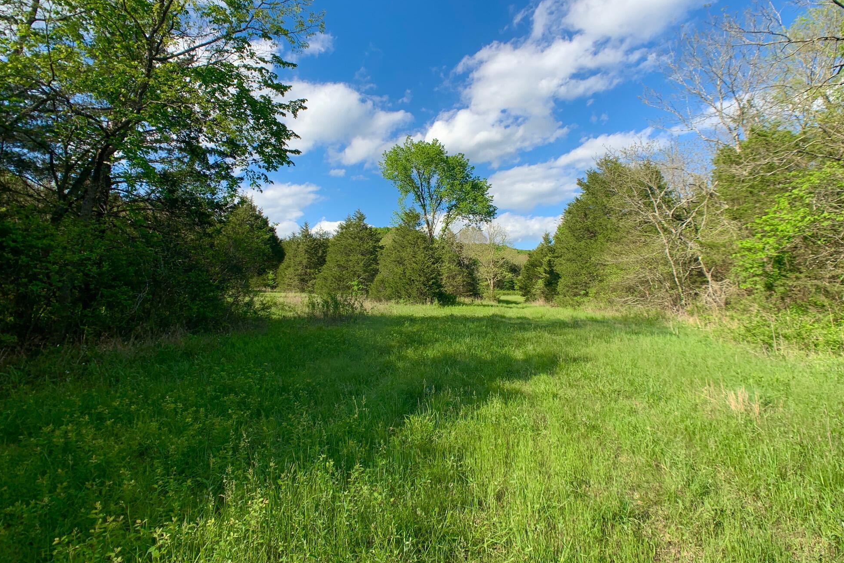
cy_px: 249
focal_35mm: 28
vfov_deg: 46.3
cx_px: 434
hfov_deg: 65.5
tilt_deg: +9.1
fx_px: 656
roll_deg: +0.0
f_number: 1.8
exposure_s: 1/1250
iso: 25
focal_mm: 4.25
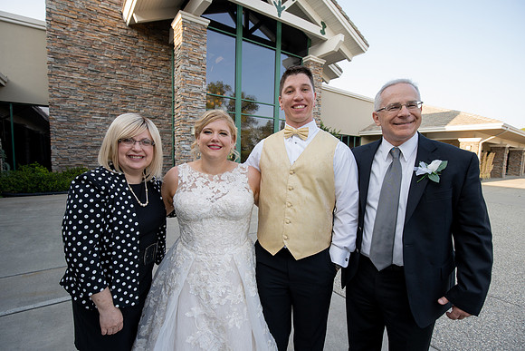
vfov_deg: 70.5
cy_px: 176
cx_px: 262
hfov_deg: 93.3
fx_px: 248
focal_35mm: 17
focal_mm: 17
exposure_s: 1/250
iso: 500
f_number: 5.6
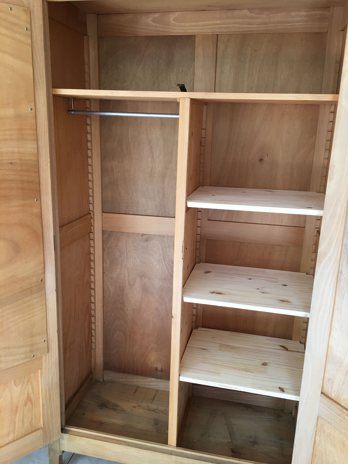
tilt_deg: -12.2
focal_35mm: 29
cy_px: 232
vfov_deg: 61.7
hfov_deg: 48.2
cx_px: 174
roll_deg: -2.1
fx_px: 389
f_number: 2.2
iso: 32
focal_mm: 4.15
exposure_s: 1/33
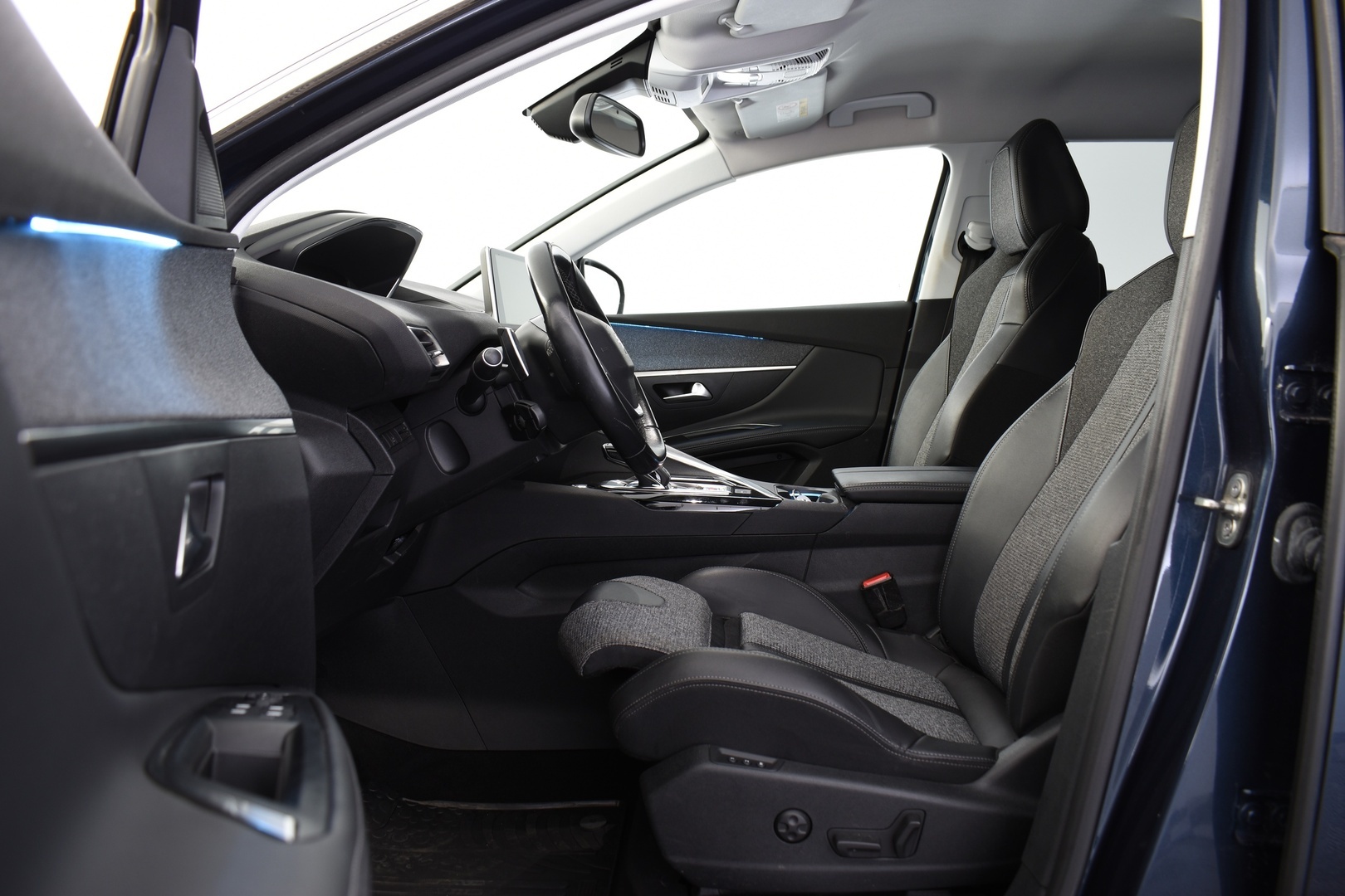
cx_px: 672
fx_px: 1009
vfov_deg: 47.9
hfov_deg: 67.4
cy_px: 448
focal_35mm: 27
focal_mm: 18
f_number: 5.6
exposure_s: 2
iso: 100
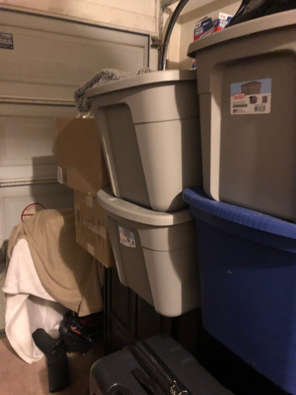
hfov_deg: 49.7
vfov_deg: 63.4
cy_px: 198
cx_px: 148
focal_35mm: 28
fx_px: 319
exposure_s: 1/4
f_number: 1.8
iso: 160
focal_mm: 3.99
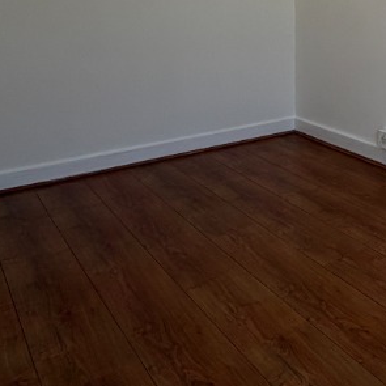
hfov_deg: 31.8
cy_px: -24
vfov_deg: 34.6
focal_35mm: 43
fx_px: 542
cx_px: 478
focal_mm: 2.22
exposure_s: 1/258
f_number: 2.2
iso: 50
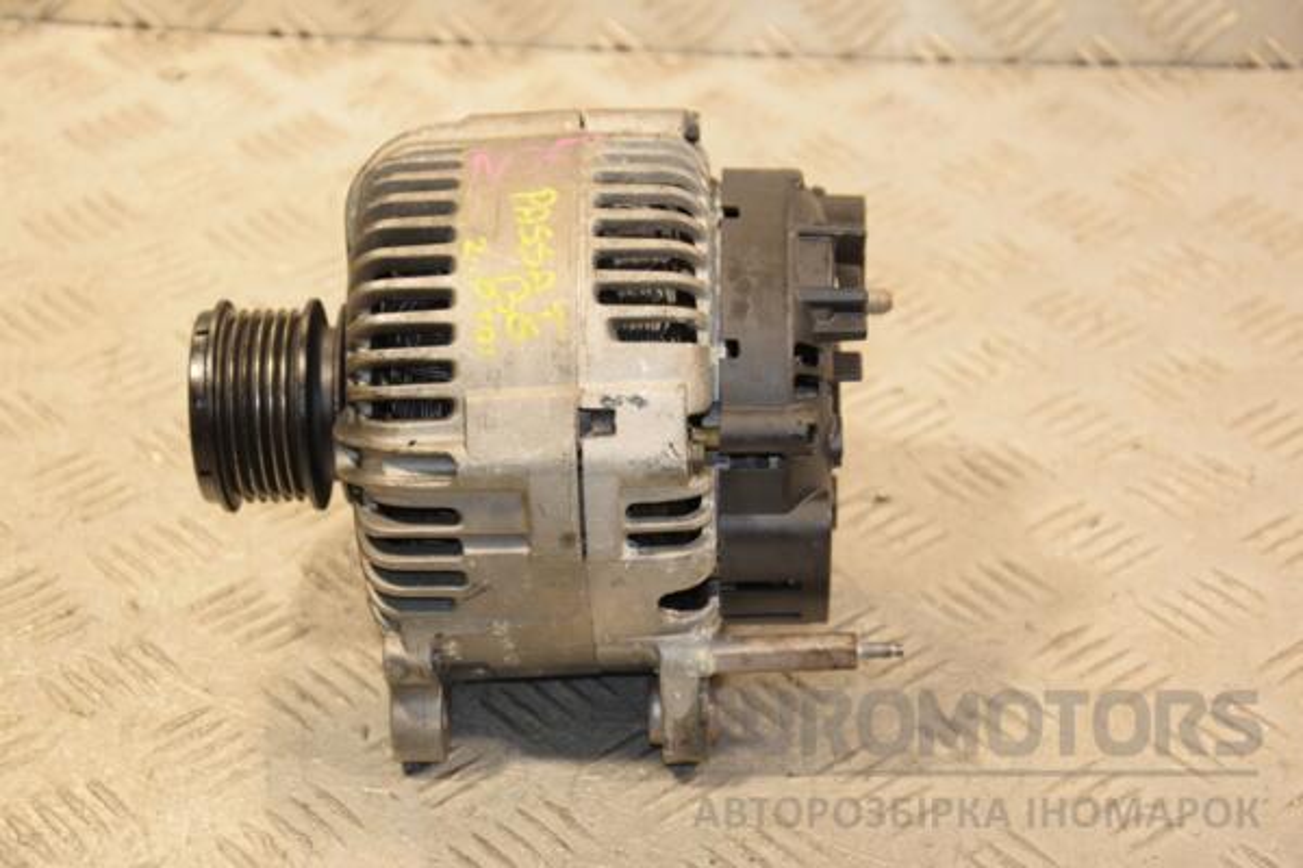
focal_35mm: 93
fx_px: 3366
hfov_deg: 21.9
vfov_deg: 14.7
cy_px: 434
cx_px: 652
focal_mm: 62
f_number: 5.6
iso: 800
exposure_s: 1/200
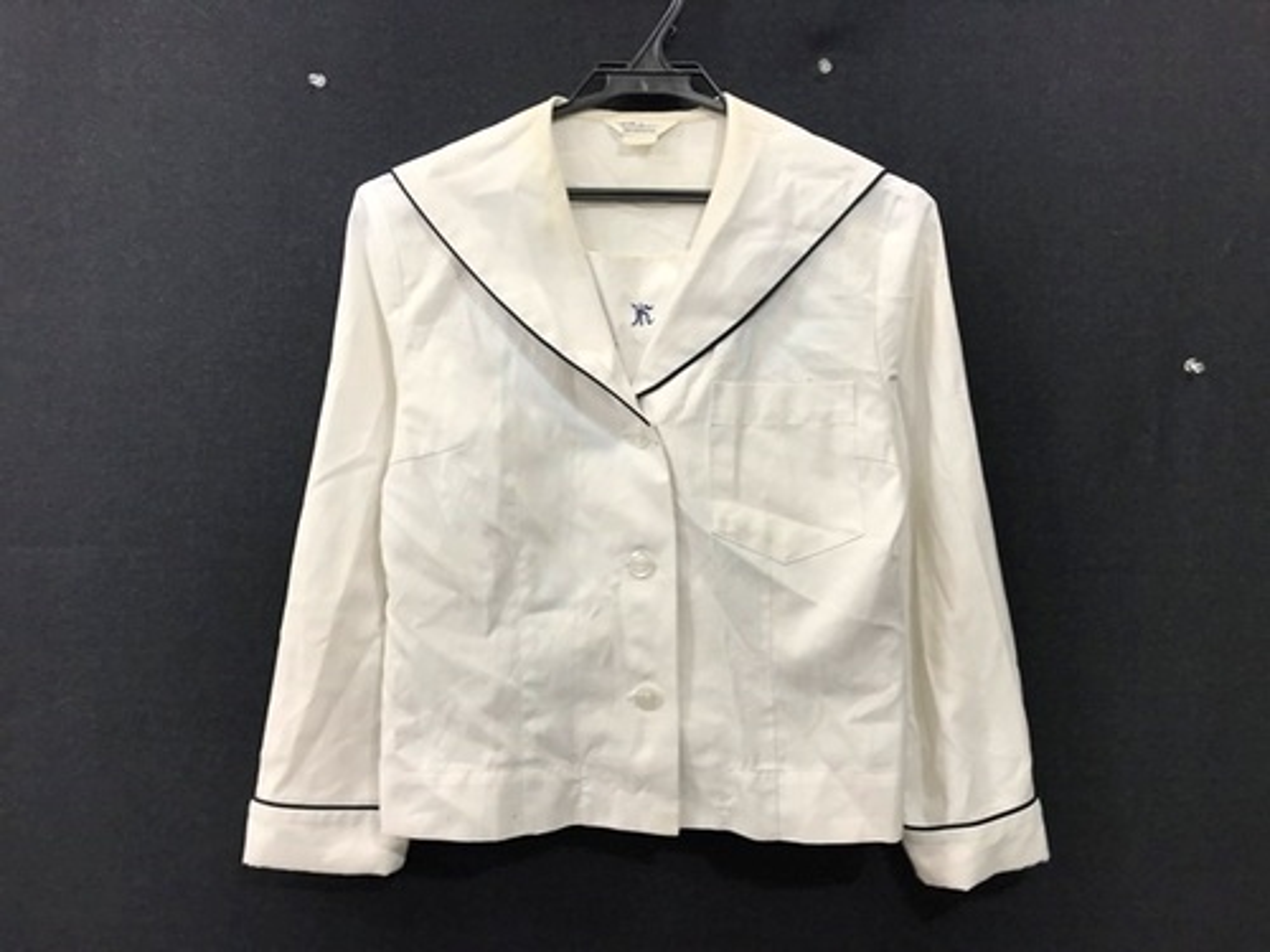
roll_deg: -1.2
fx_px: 1027
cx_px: 635
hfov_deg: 63.4
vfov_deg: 49.7
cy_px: 476
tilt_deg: -4.2
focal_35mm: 28
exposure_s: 1/50
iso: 25
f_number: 1.8
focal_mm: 3.99
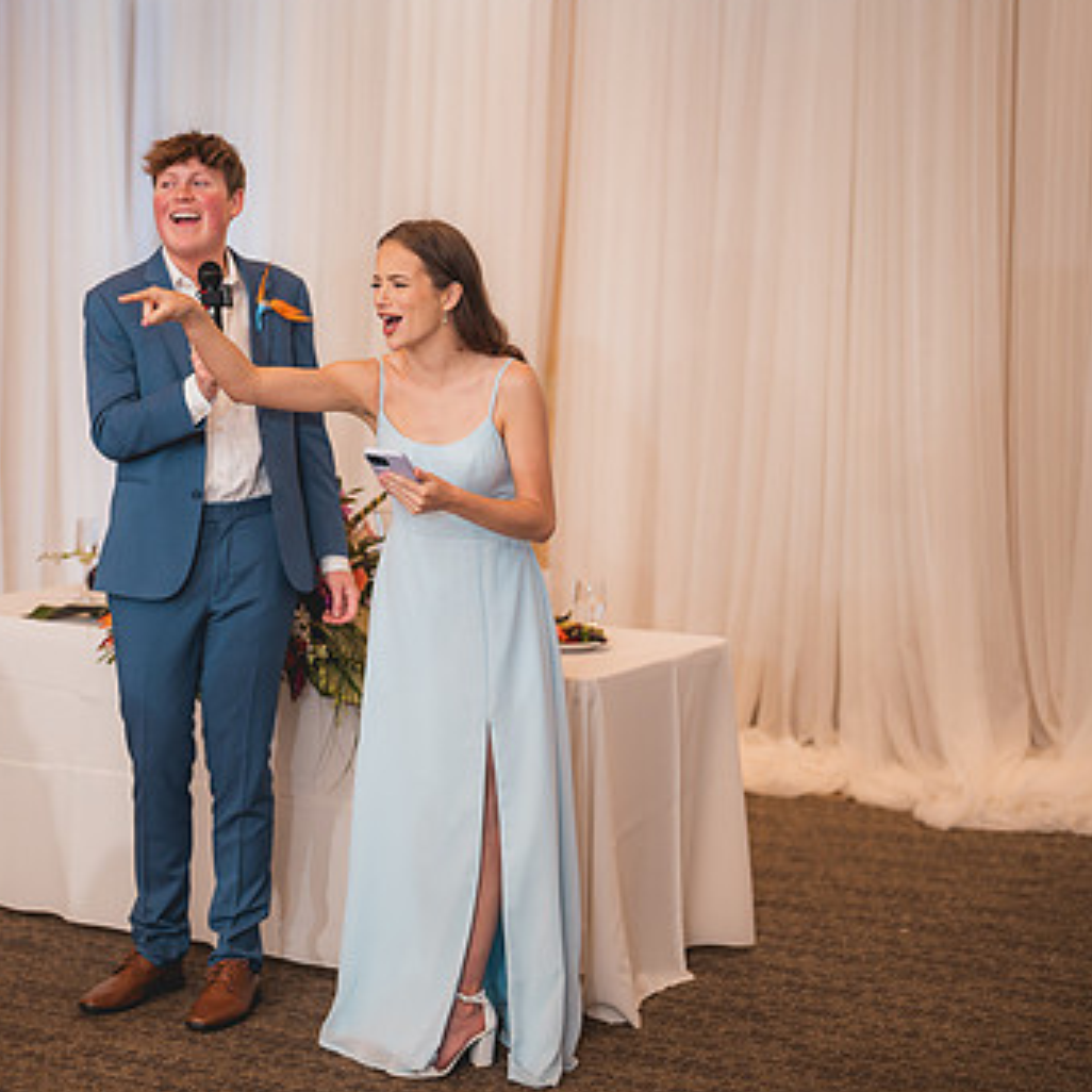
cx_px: 342
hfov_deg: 23.9
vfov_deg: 24.0
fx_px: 2570
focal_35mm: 72
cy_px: 544
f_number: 1.2
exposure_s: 1/250
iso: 200
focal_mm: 50
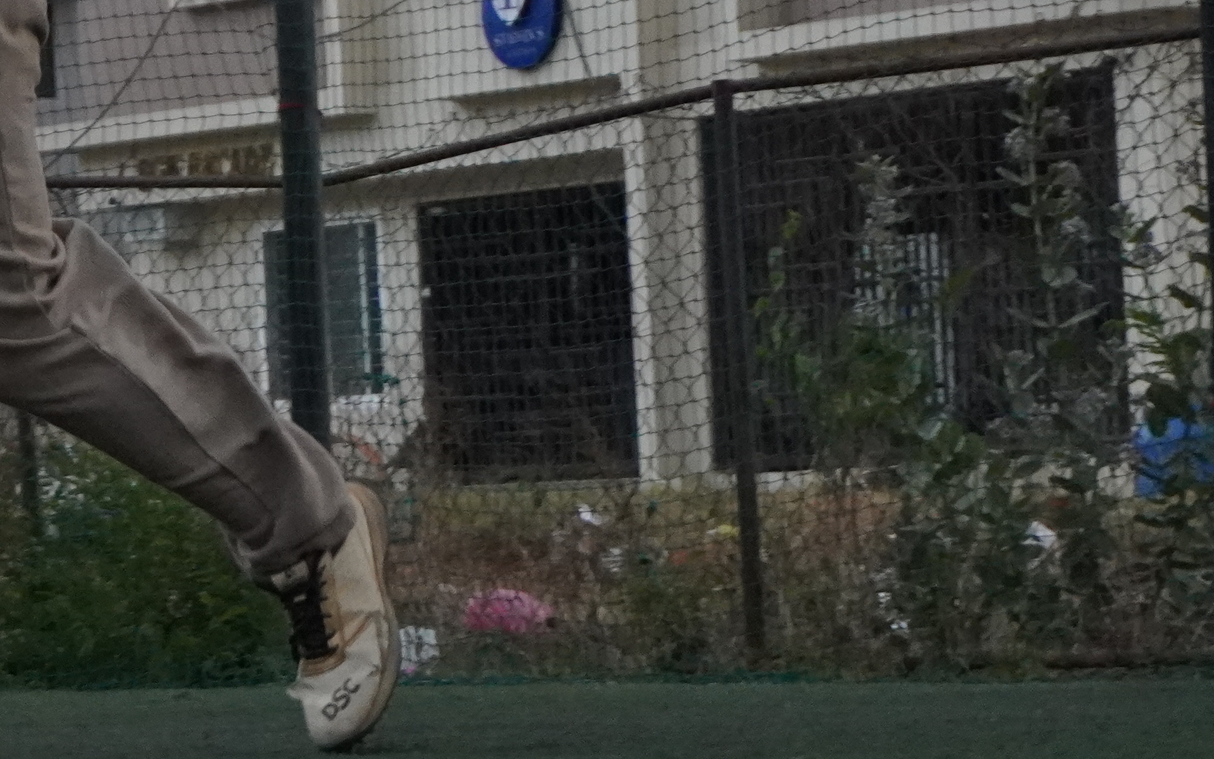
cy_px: 181
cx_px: -434
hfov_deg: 9.0
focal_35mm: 229
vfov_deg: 5.7
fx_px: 7577
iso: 2500
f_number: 5.6
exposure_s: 1/1000
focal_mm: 50
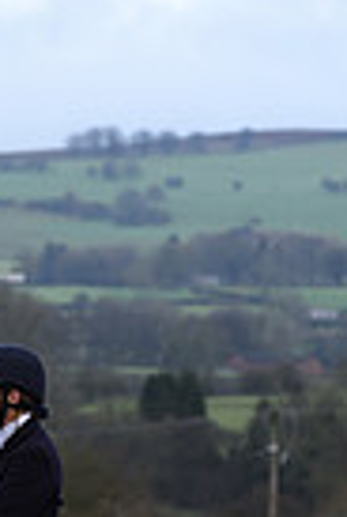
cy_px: 498
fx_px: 7408
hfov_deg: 2.7
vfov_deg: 4.0
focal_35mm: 515
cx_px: -438
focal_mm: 122
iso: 500
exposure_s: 1/1000
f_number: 4.5
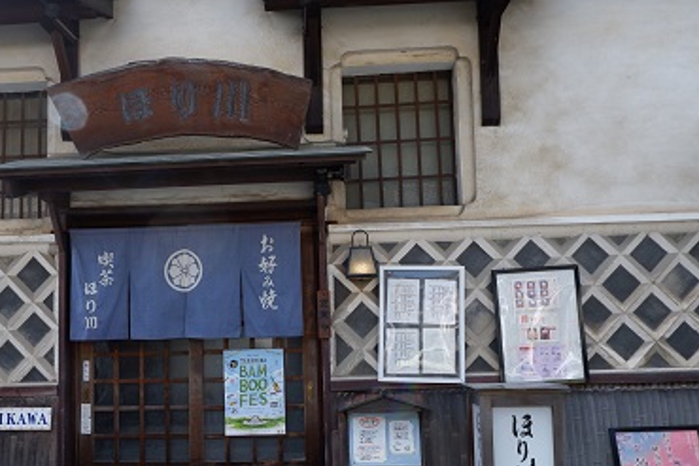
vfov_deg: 37.6
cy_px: 292
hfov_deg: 53.9
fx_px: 680
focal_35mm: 35
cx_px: 270
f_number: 7.1
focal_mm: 16.6
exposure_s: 1/140
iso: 200
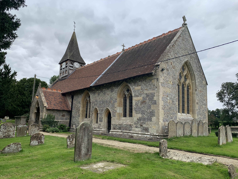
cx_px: 119
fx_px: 179
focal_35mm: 26
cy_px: 90
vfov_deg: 53.1
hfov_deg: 67.3
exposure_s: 1/507
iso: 25
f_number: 1.8
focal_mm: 4.25
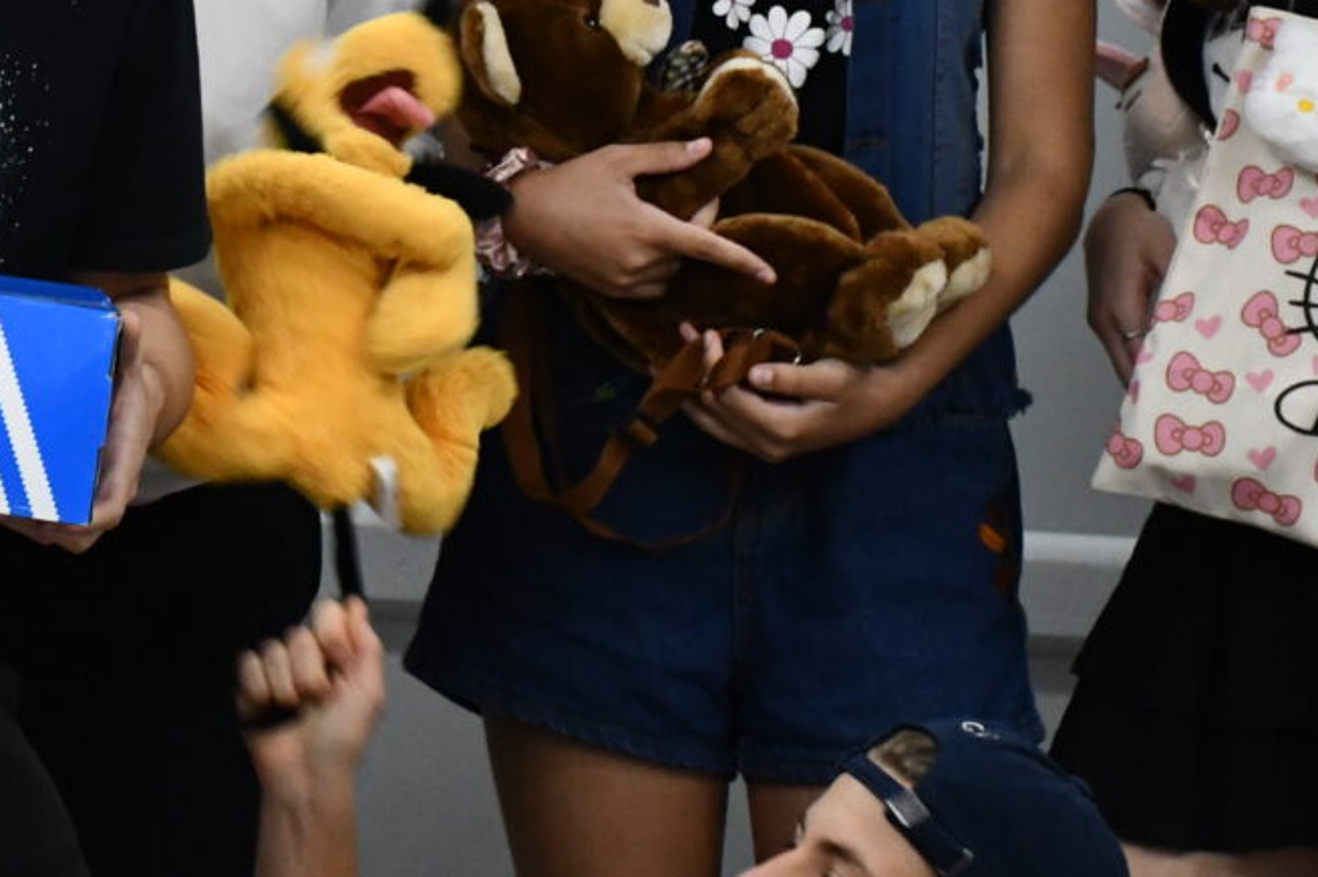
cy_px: -223
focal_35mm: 220
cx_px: -173
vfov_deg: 6.2
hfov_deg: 9.3
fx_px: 8050
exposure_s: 1/125
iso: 2500
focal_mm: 50
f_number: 4.8
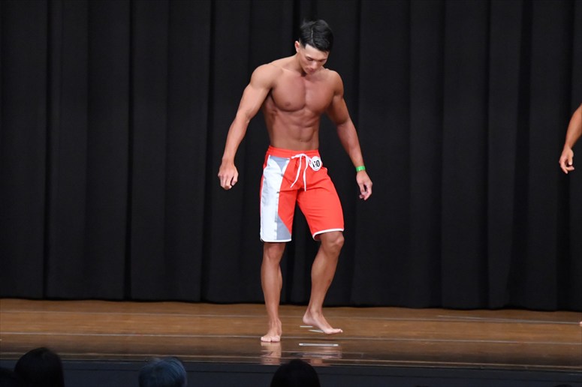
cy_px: 194
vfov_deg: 6.1
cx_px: 291
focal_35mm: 225
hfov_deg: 9.2
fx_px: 3636
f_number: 5.6
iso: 8000
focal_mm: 150
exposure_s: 1/400
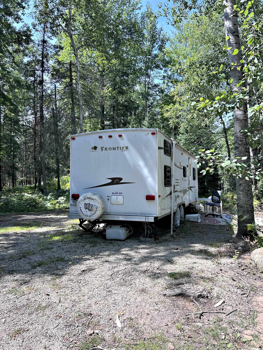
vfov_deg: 67.3
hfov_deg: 53.1
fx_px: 263
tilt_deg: +3.7
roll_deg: -1.2
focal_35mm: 26
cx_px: 132
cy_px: 175
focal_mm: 5.7
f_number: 1.5
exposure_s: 1/1326
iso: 50
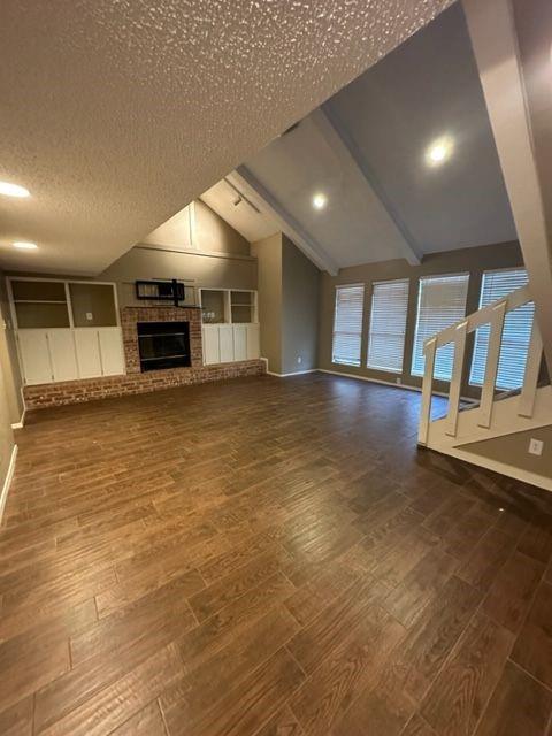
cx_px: 276
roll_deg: -0.4
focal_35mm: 14
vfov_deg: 102.1
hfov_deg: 85.7
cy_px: 368
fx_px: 298
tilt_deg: -8.7
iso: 800
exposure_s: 1/40
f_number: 2.2
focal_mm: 2.22
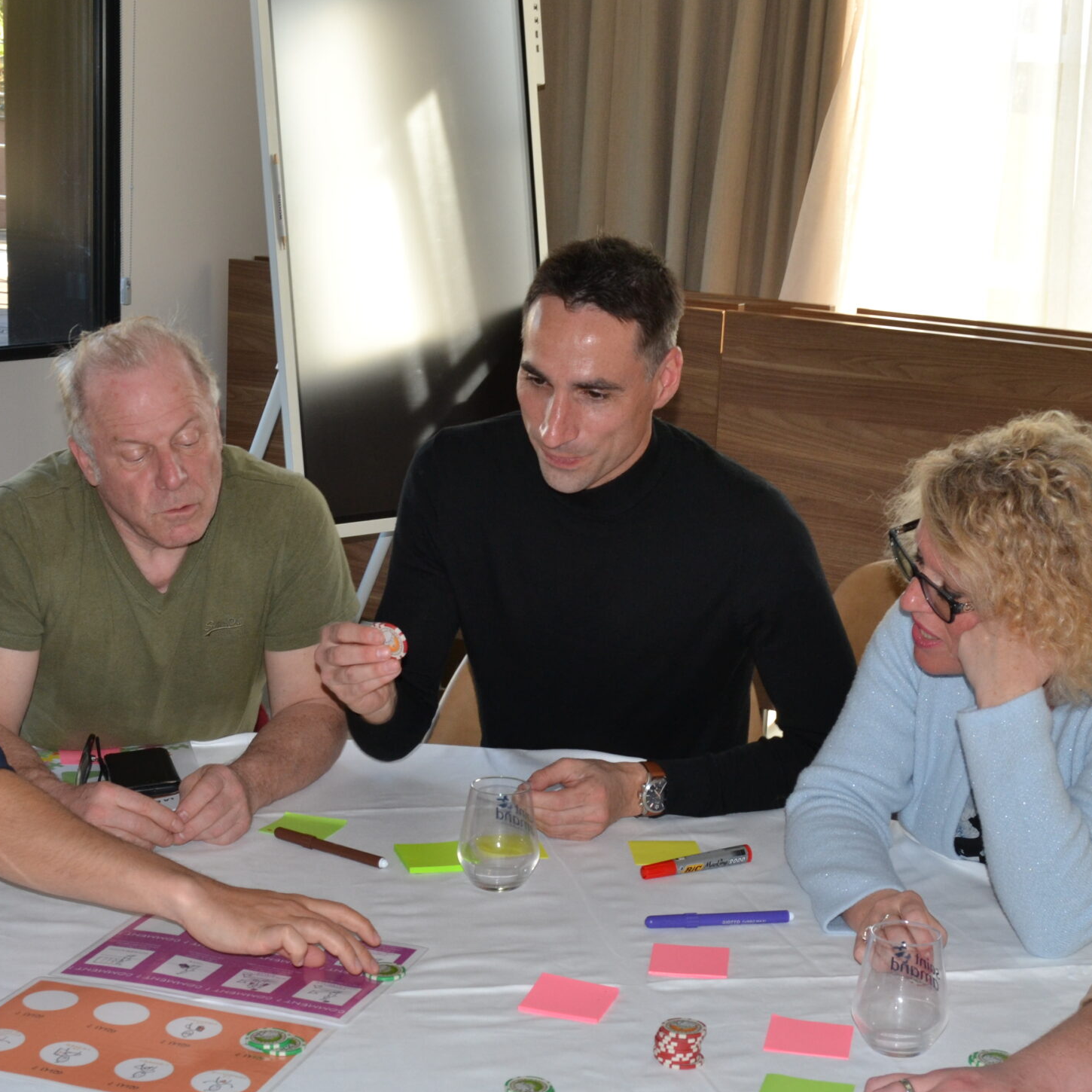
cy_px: 621
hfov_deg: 27.3
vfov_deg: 27.3
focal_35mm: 63
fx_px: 2248
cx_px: 524
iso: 400
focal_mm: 28
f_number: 8
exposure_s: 1/60
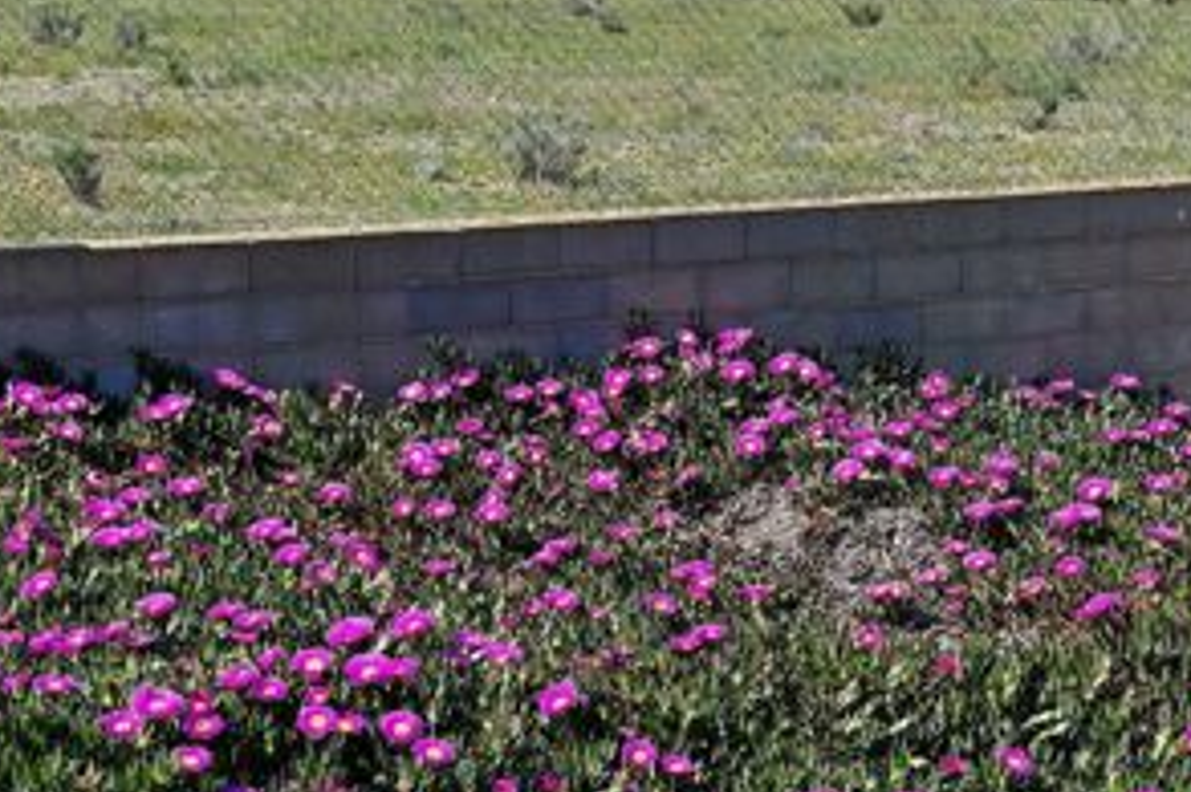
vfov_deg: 15.2
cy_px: 455
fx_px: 2976
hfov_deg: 22.5
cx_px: 787
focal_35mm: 90
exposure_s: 1/4435
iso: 50
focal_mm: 6.55
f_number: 1.62
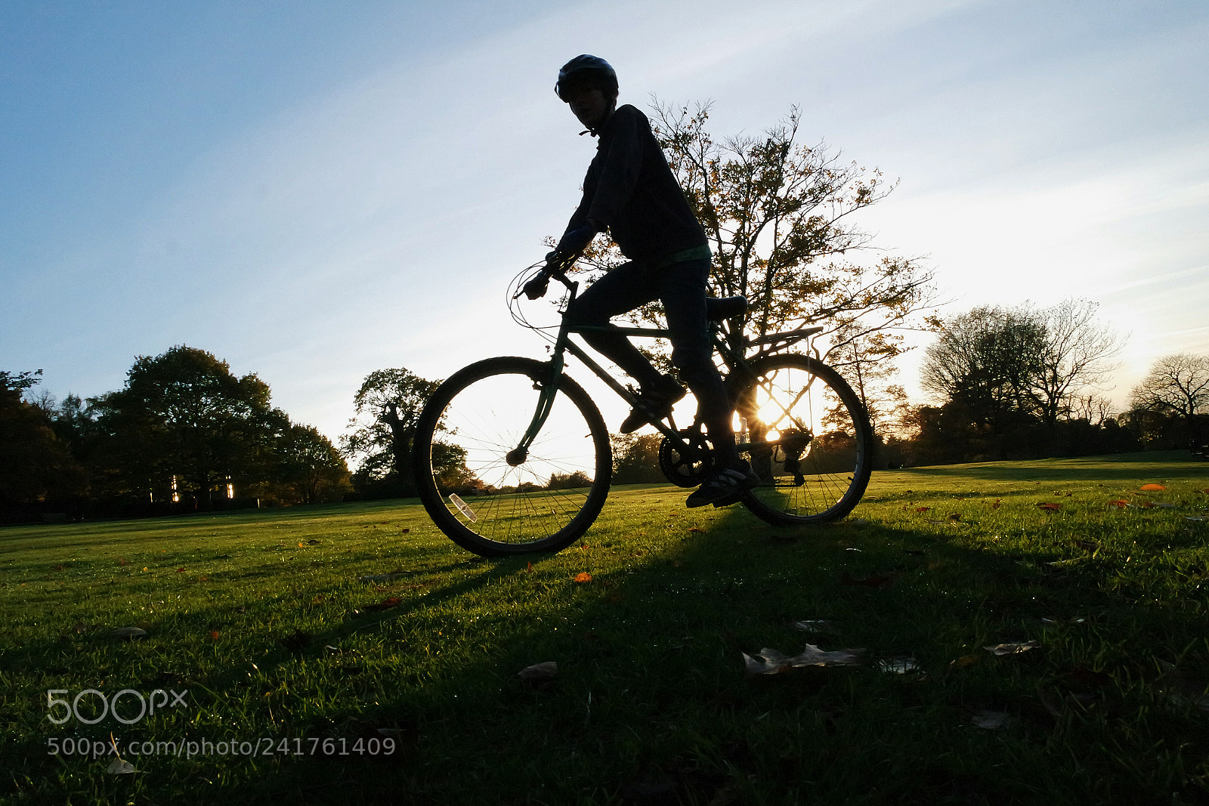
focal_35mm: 24
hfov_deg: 73.7
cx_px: 604
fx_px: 806
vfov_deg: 53.1
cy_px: 403
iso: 3200
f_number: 20
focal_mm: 16
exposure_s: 1/400
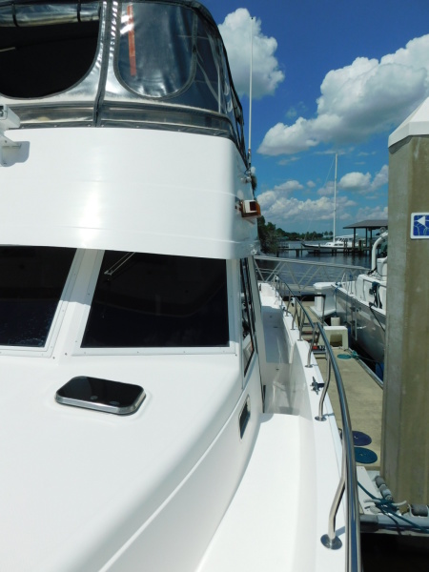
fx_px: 380
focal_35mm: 23
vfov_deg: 73.9
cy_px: 286
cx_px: 214
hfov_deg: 58.9
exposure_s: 1/1500
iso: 125
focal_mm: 4
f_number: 6
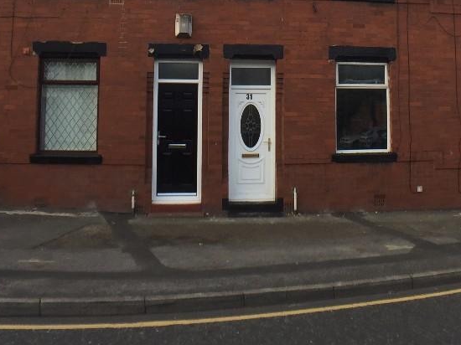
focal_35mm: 54
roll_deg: -1.4
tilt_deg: +6.8
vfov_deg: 26.5
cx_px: 272
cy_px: 64
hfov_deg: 35.5
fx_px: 719
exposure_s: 1/520
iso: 32
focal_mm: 4.15
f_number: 2.2
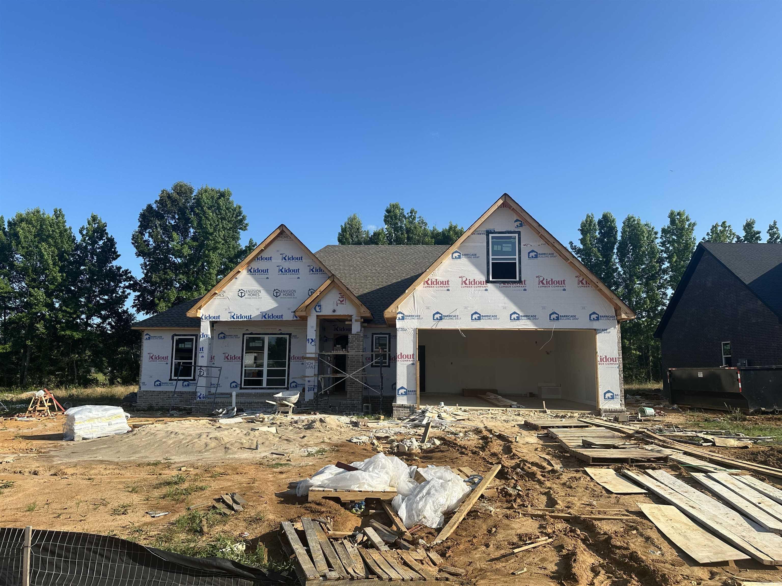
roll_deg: -0.3
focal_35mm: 24
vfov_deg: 56.8
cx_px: 391
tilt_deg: +7.7
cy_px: 293
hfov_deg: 71.6
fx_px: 542
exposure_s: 1/3597
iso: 80
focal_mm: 6.86
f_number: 1.78
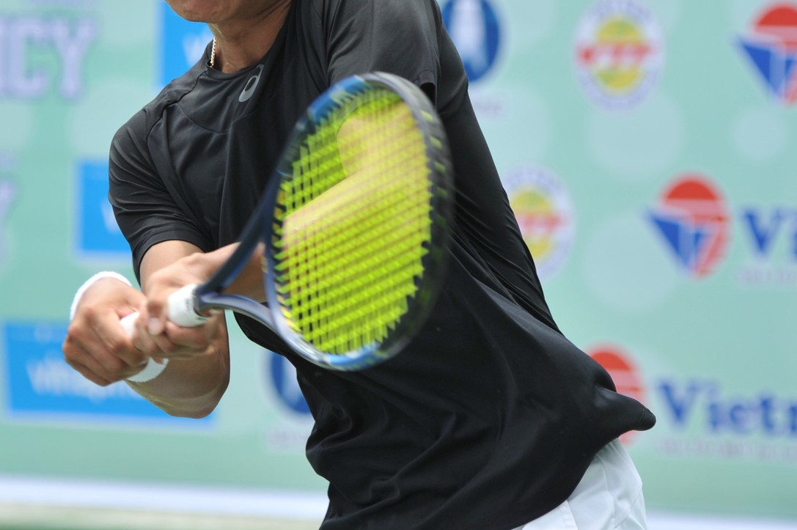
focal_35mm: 368
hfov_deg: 5.6
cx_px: 246
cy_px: 186
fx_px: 8141
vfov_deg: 3.7
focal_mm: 200
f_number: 5
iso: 400
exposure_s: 1/1250
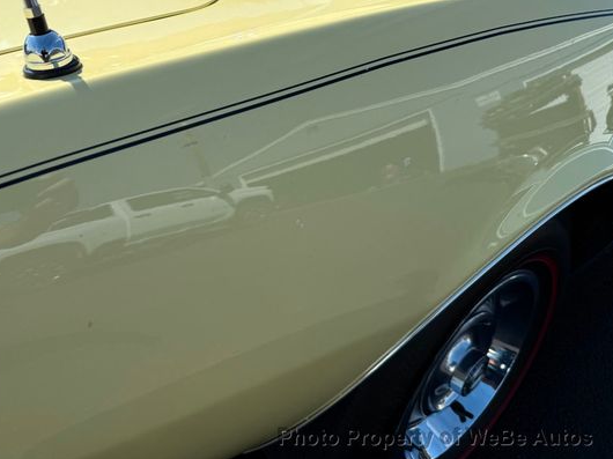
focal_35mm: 29
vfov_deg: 47.9
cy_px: 184
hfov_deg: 61.4
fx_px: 513
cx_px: 260
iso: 80
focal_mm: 6.76
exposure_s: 1/4975
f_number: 1.78
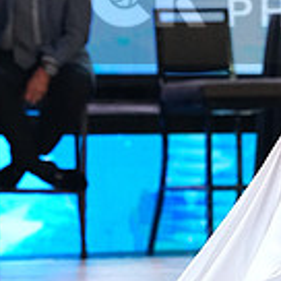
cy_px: -4
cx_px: 352
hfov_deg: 3.2
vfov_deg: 3.2
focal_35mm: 546
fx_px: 5014
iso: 3200
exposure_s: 1/400
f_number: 4
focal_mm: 151
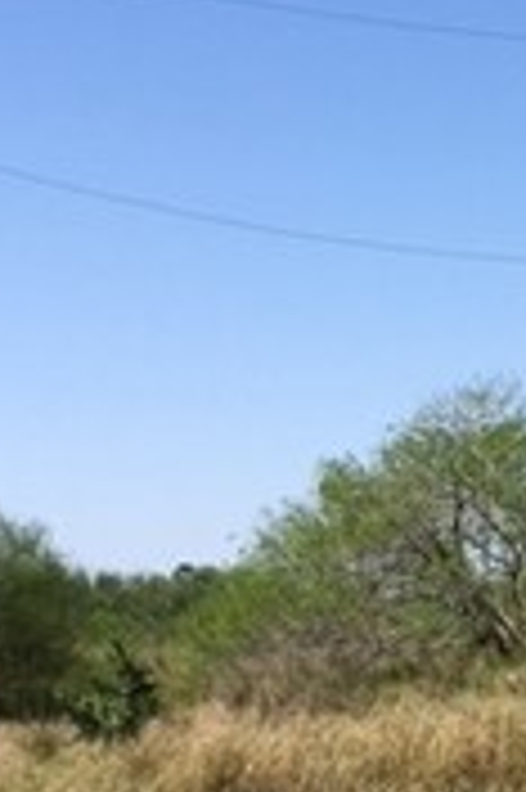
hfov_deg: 12.9
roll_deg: +2.3
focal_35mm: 103
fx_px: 2262
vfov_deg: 19.7
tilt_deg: +3.1
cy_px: 567
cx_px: 652
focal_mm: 4.15
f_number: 2.2
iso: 25
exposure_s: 1/1832
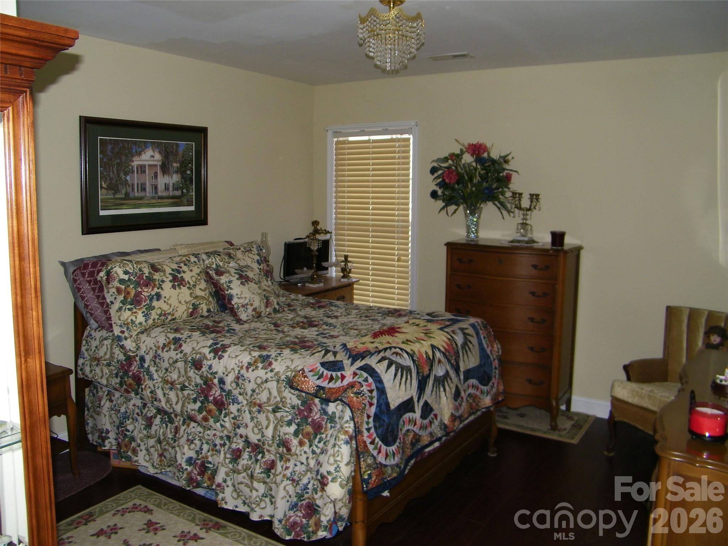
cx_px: 364
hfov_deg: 63.4
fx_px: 589
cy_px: 273
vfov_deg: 49.7
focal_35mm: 28
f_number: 3.5
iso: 80
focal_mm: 5
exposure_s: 1/30
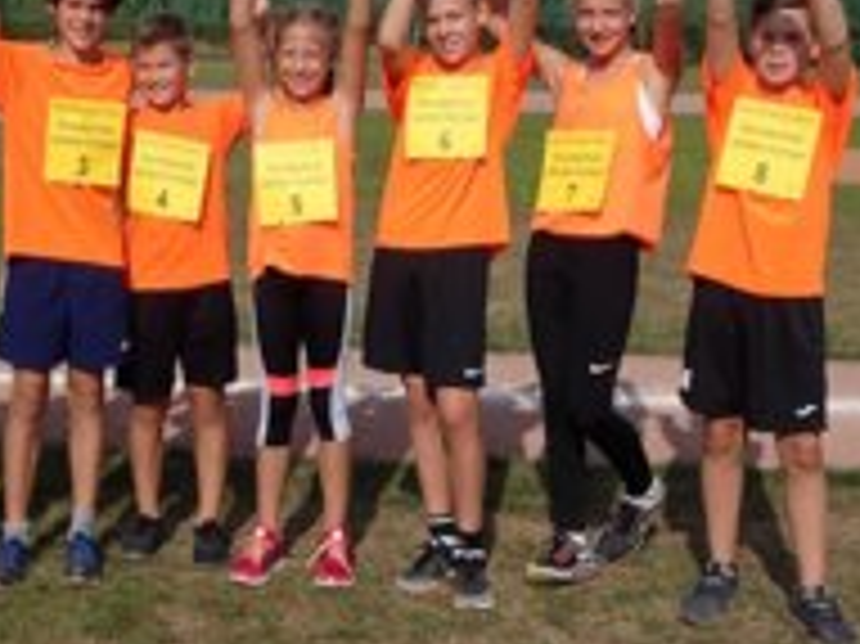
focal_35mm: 67
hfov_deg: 28.6
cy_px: 288
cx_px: 230
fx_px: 1664
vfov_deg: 21.9
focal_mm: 5.87
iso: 100
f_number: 9
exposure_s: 1/250
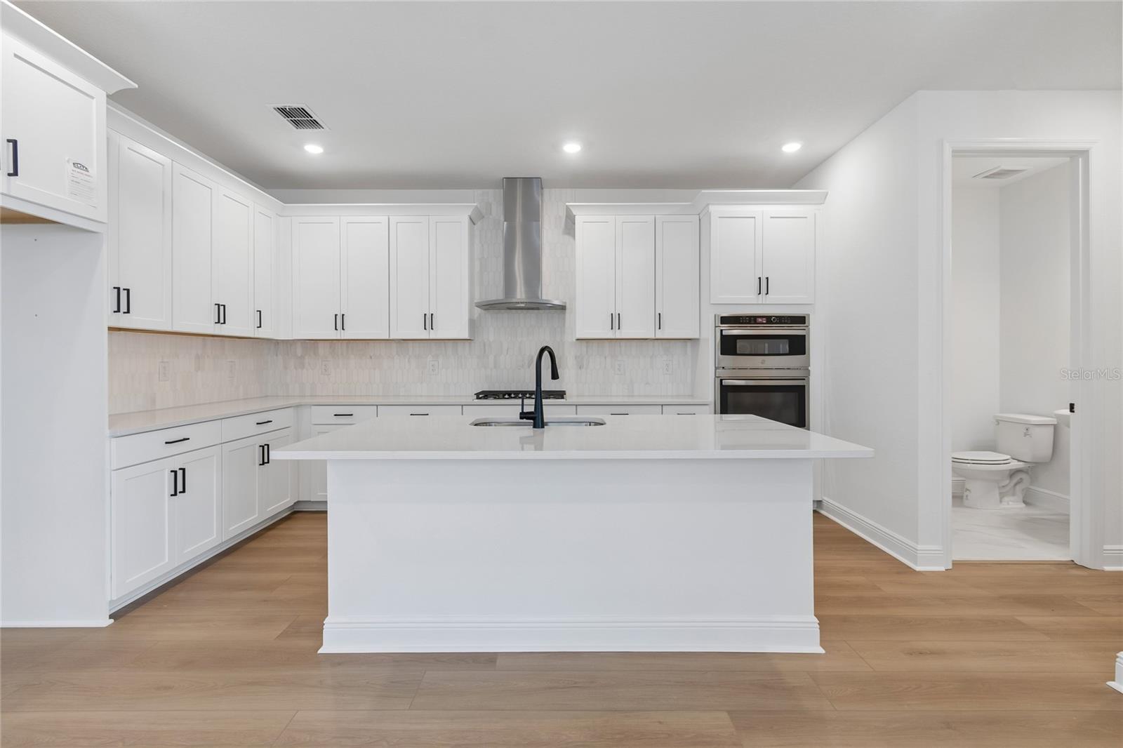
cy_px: 374
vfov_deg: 77.3
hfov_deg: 100.4
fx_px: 468
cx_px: 562
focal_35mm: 15
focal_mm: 10
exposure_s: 1/8
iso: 100
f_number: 7.1
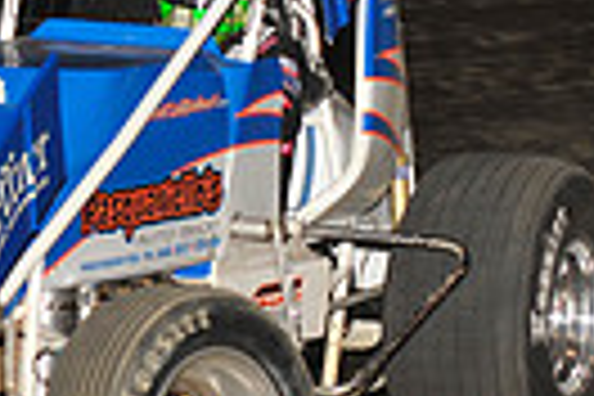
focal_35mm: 378
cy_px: -72
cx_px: -374
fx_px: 6237
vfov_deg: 3.6
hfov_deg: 5.4
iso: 640
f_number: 6.3
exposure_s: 1/320
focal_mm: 86
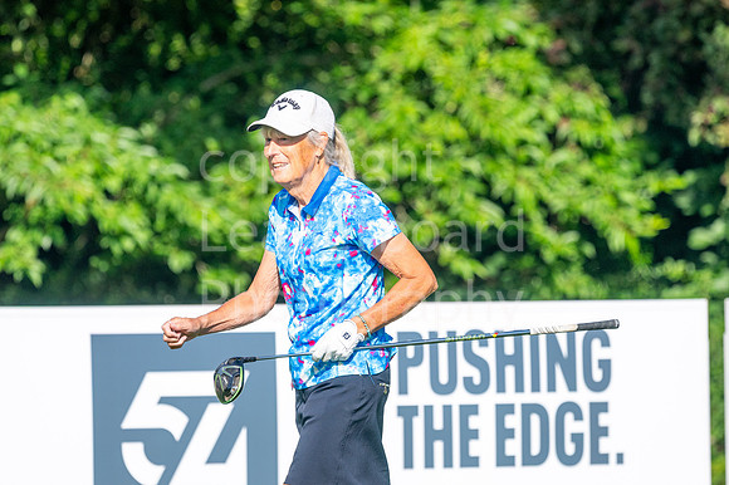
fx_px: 9107
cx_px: 364
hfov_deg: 4.6
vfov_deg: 3.1
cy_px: 242
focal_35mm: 450
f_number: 5
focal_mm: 300
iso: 200
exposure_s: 1/1600
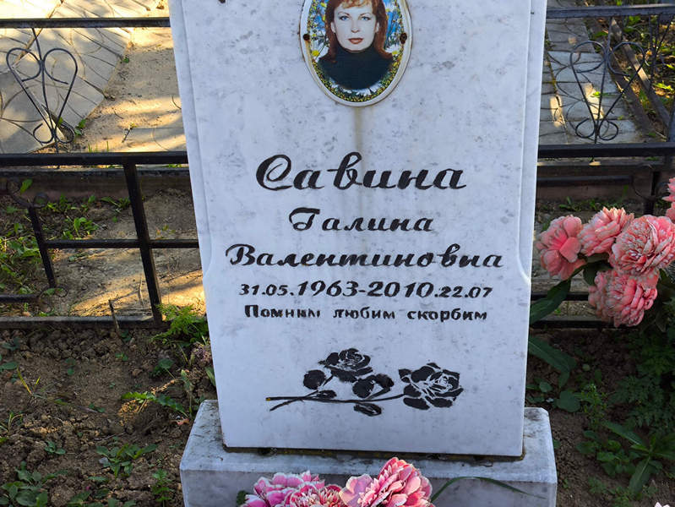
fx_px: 975
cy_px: 254
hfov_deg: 38.2
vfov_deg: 29.1
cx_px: 338
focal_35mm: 50
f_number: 1.7
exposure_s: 1/266
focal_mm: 4.71
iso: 50
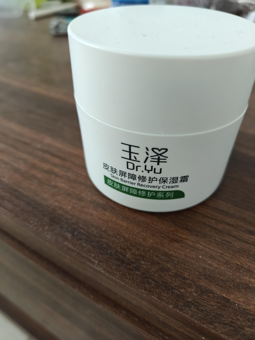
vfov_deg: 71.6
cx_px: 128
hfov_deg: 56.8
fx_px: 236
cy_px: 170
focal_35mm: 24
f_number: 1.8
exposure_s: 1/56
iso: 320
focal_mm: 5.59
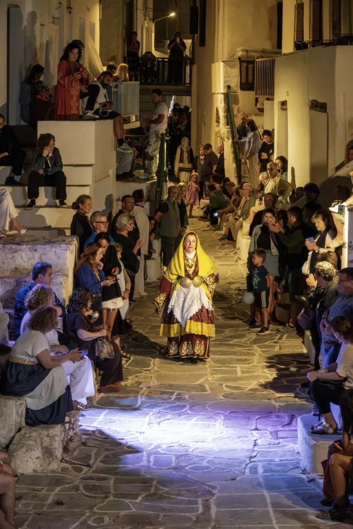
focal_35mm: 104
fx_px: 1529
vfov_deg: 19.6
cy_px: 264
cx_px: 176
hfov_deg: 13.2
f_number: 4
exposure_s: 1/60
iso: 6400
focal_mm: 38.04
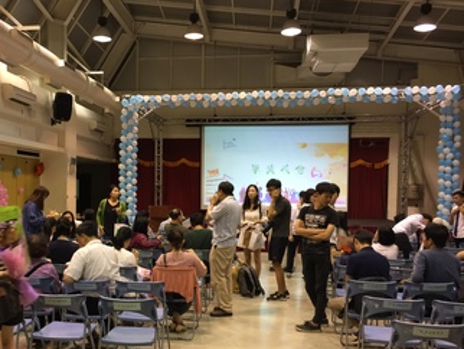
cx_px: 182
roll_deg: -1.3
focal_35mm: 36
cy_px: 212
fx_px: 483
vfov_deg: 39.5
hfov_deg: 50.9
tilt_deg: -2.3
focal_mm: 4.15
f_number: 2.2
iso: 32
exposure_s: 1/15
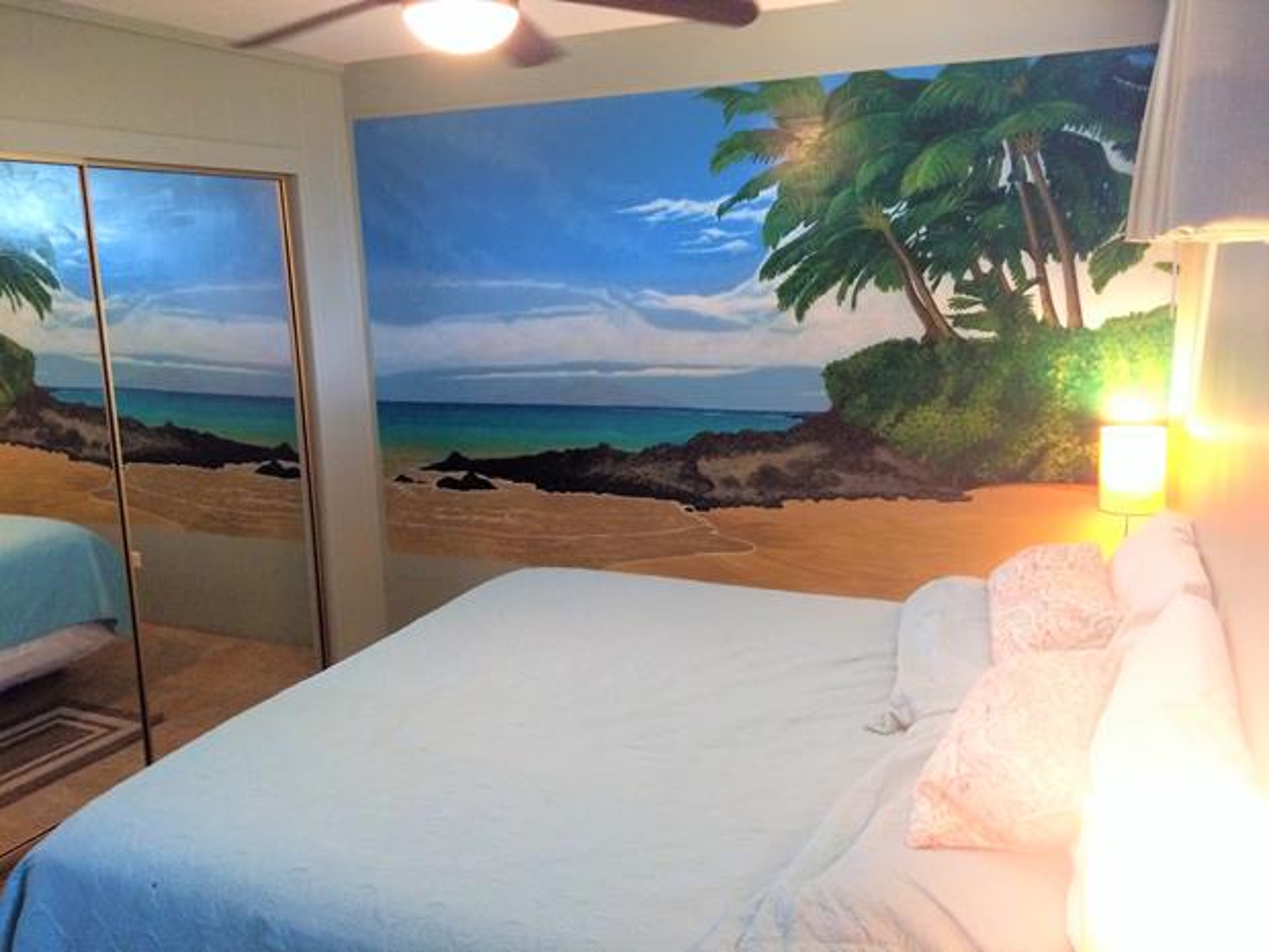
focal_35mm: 29
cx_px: 634
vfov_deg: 48.2
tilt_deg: -11.5
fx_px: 1063
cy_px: 476
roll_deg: +3.7
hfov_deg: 61.7
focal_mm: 4.15
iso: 250
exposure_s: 1/30
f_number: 2.2
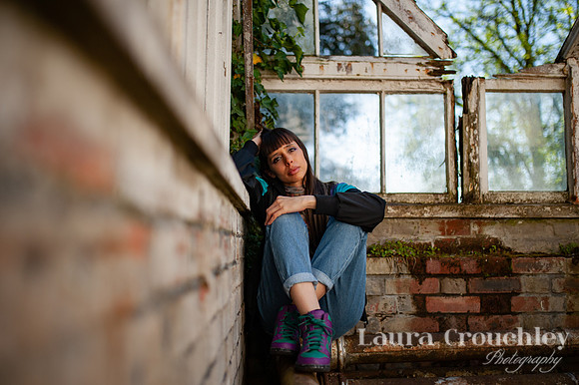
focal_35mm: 39
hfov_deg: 49.9
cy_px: 194
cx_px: 287
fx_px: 623
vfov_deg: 34.4
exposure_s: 1/5000
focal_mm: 35
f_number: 1.4
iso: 320
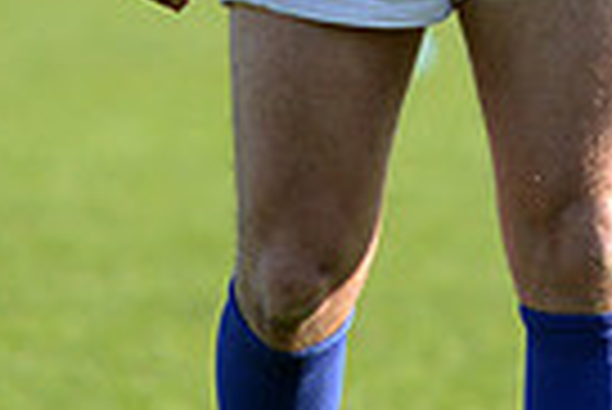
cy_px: -399
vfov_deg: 1.2
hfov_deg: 1.8
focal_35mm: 1151
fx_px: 19588
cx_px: 486
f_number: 4
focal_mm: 270
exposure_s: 1/640
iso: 500
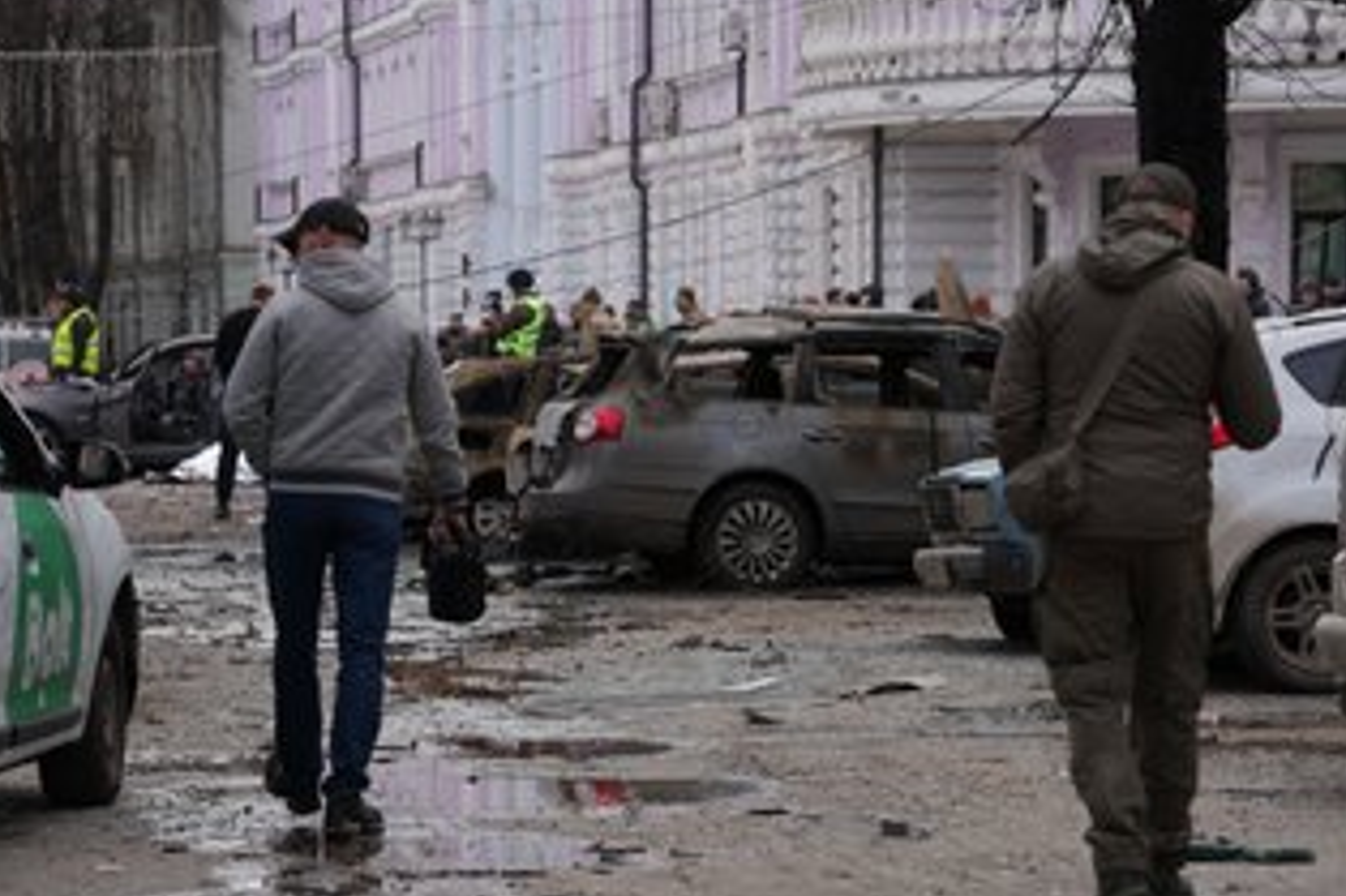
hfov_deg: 13.4
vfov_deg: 9.0
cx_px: 699
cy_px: 474
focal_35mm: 153
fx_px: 5717
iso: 80
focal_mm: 120
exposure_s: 1/320
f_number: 5
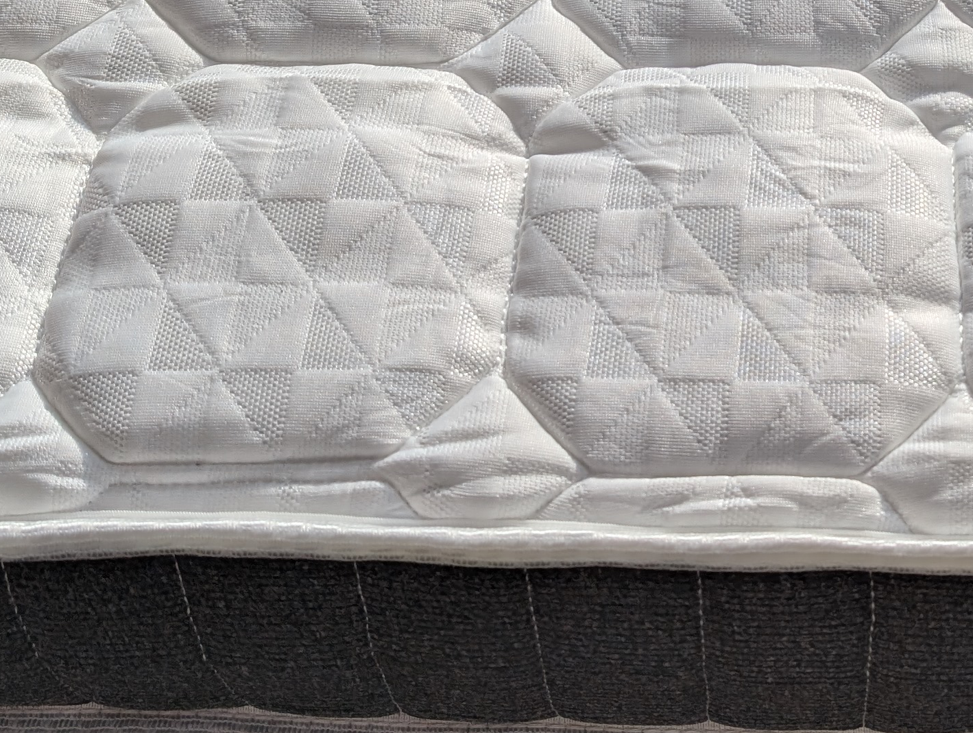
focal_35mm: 69
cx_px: 789
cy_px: -187
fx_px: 1943
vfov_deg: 19.8
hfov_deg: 27.5
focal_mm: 6.9
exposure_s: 1/390
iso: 23
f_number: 1.68
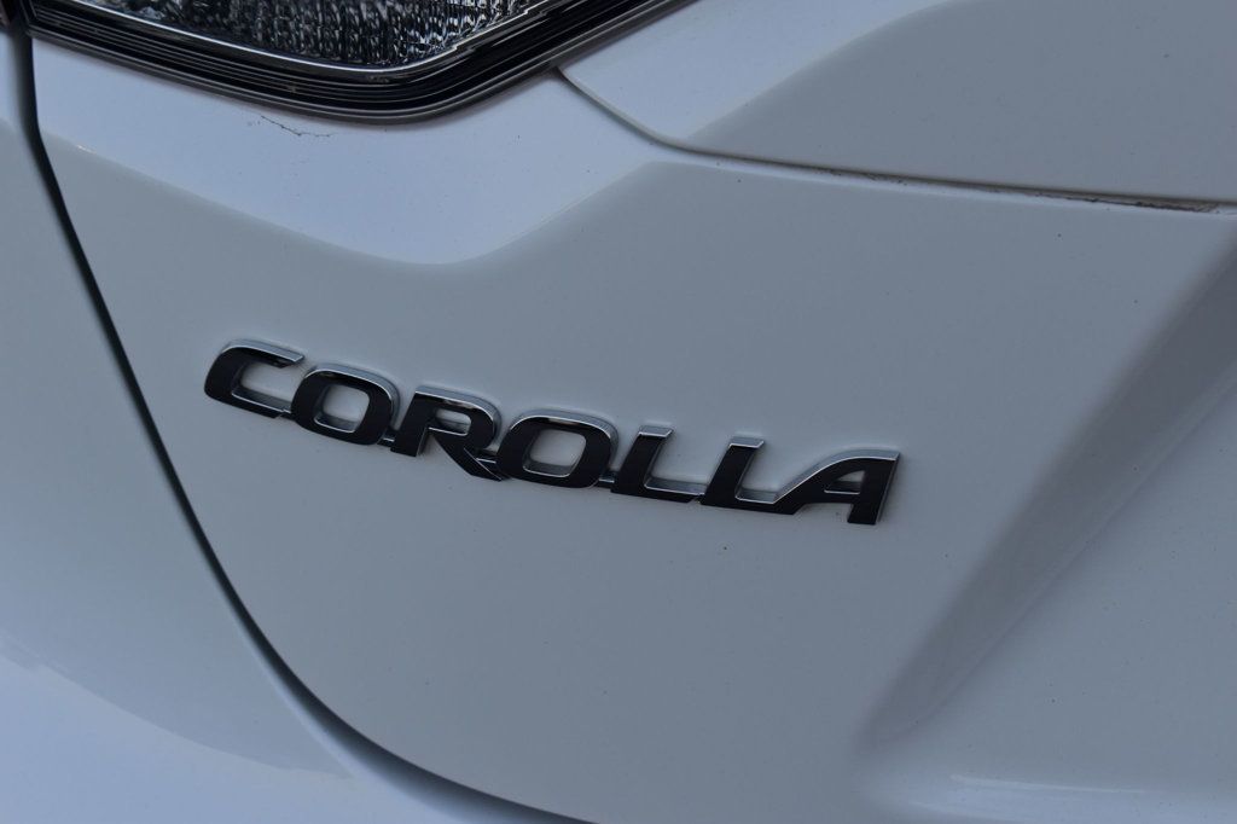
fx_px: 2834
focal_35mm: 82
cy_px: 412
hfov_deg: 24.6
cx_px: 618
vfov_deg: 16.5
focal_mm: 55
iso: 400
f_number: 9
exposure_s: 1/100
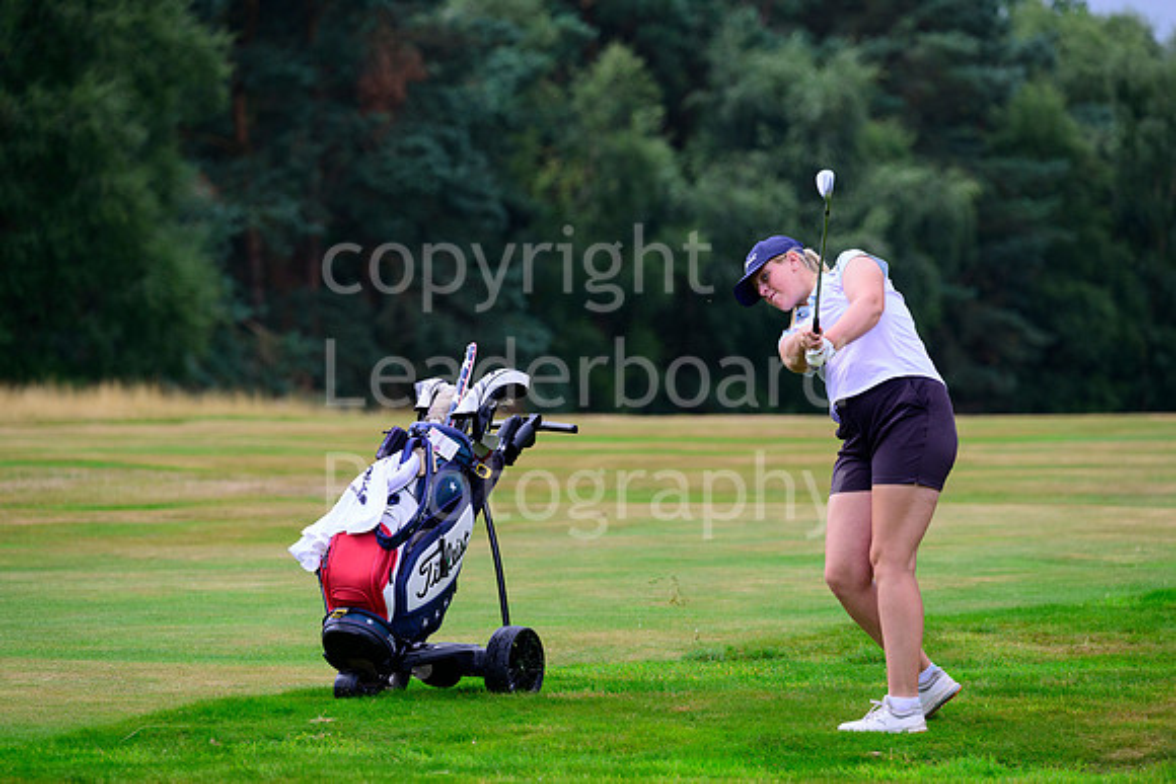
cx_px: 588
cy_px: 392
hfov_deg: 8.2
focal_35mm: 250
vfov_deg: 5.5
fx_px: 8168
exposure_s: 1/1600
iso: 800
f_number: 6.3
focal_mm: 250
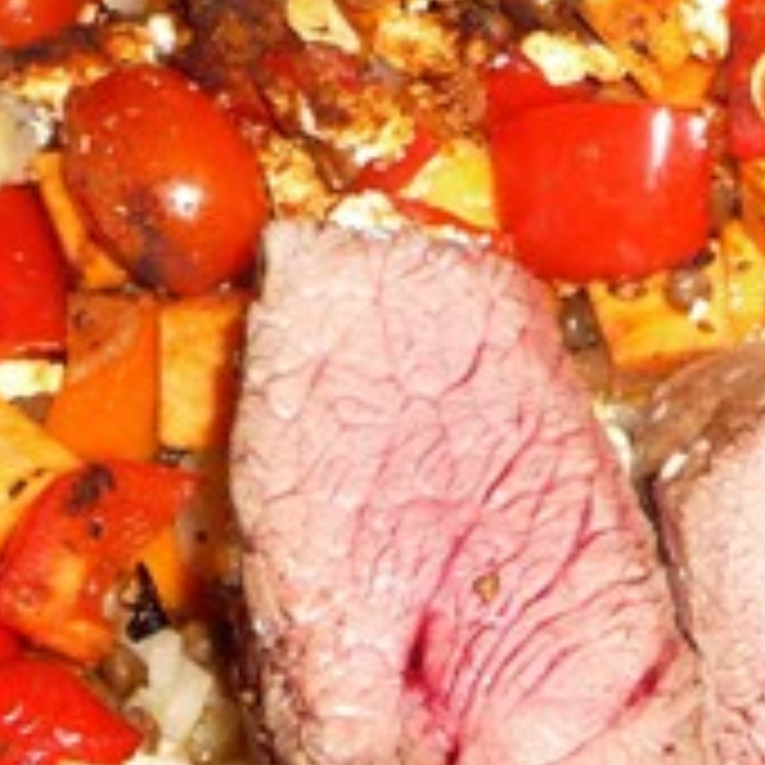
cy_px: 778
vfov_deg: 18.2
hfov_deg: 18.5
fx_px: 2325
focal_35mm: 93
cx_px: 616
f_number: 3.3
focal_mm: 4.7
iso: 100
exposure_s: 1/30
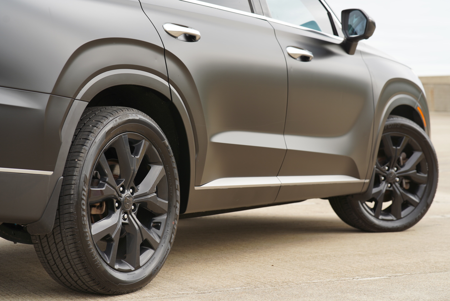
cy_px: 150
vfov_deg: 16.1
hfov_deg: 23.9
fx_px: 1063
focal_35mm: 85
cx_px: 225
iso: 100
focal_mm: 85
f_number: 4.5
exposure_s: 1/160
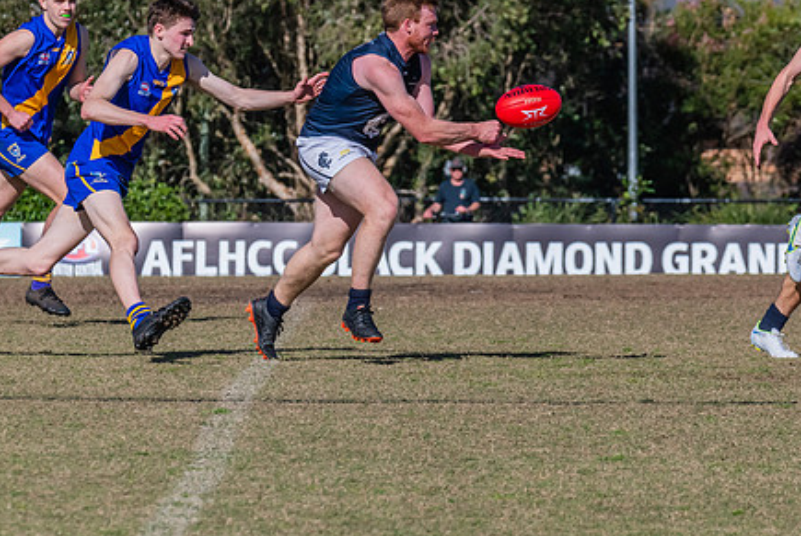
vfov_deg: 3.6
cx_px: 393
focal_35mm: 379
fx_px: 8441
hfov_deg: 5.4
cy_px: 208
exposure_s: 1/2000
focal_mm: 220
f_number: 10
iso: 800
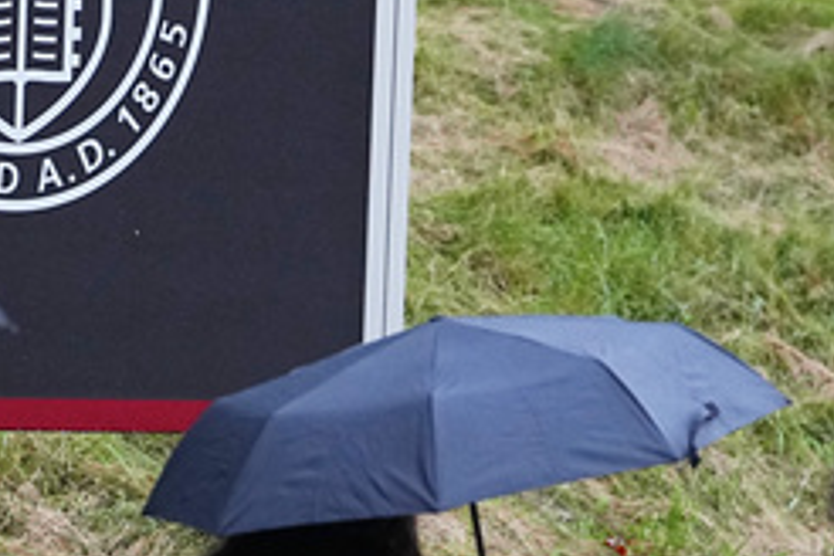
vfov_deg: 2.4
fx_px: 13019
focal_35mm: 562
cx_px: 197
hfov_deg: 3.7
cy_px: 593
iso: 2000
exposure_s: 1/1600
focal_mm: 135
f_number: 2.8
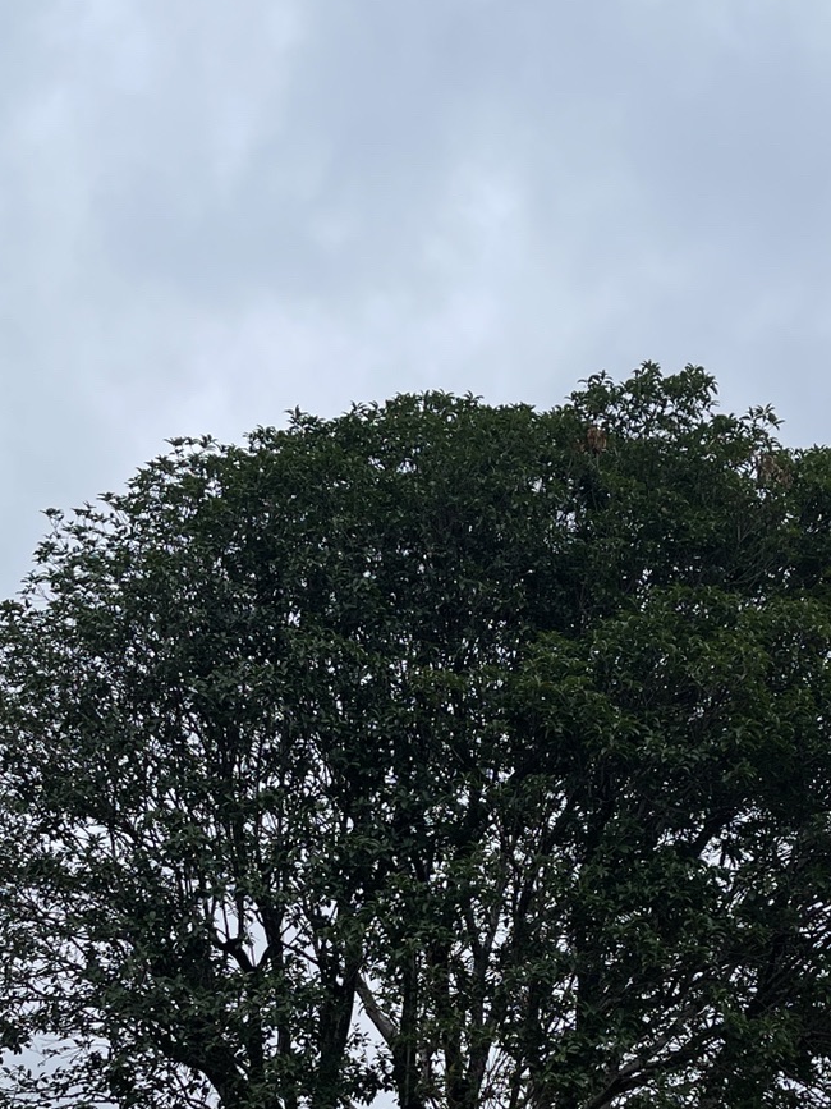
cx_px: 481
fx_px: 1921
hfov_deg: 24.4
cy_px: 979
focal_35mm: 60
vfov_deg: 30.9
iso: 32
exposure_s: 1/1011
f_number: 1.6
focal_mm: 5.1
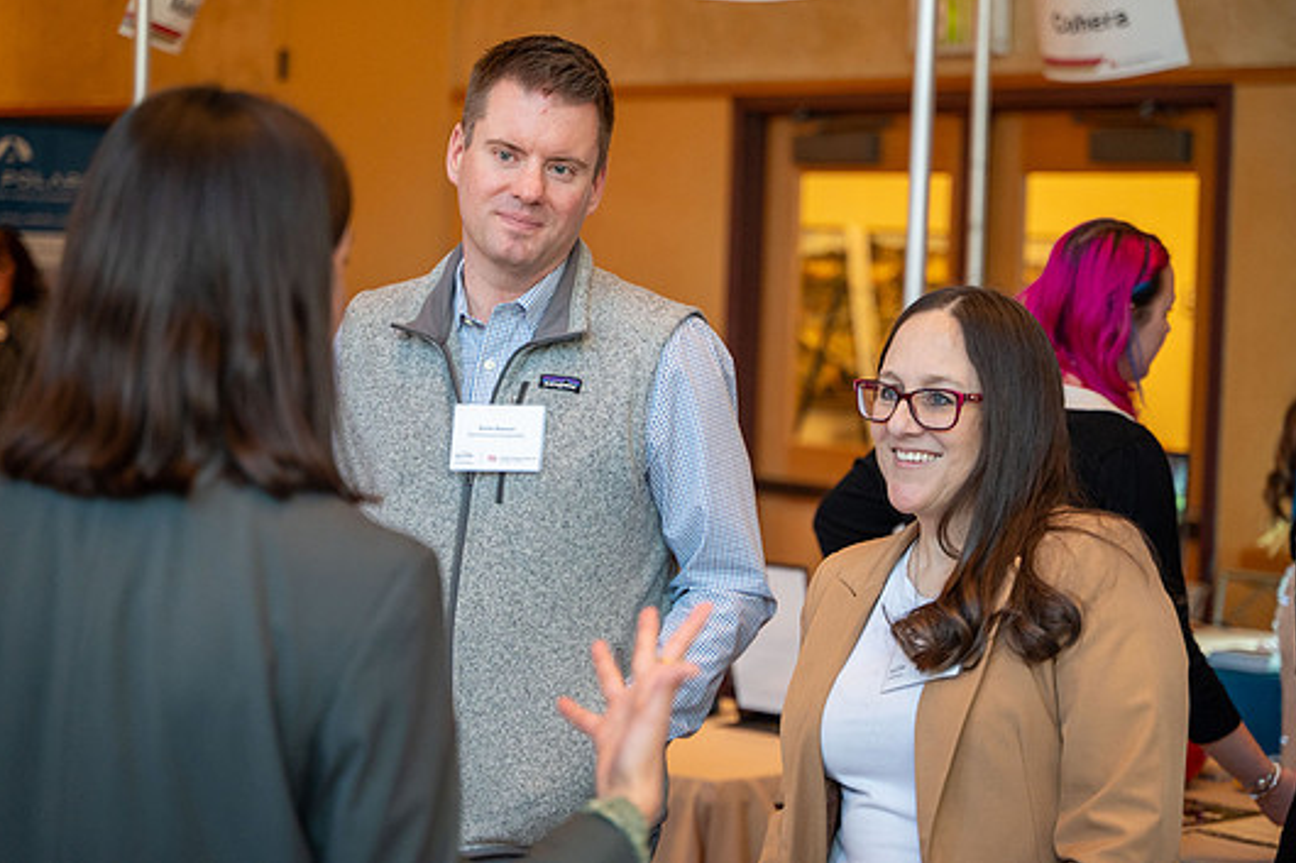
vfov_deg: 16.6
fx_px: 2951
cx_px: 675
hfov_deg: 24.8
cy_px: 394
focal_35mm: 82
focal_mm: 75
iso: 2000
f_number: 2.8
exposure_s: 1/320
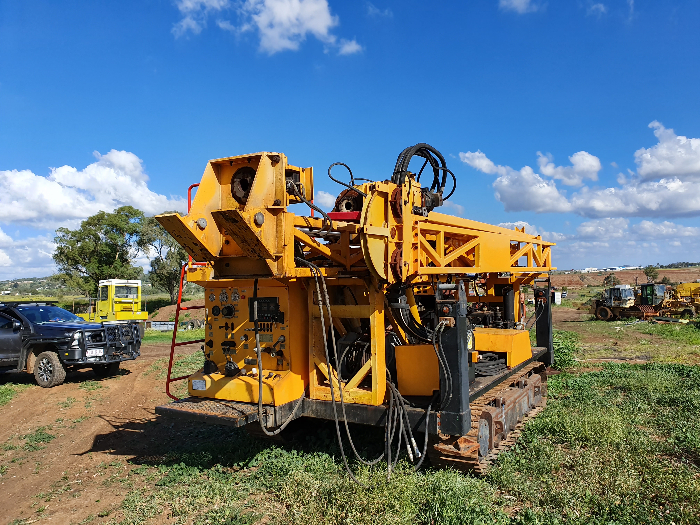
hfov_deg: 67.3
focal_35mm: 26
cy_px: 262
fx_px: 526
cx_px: 350
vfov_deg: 53.1
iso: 50
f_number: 2.4
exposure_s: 1/1624
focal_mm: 4.32
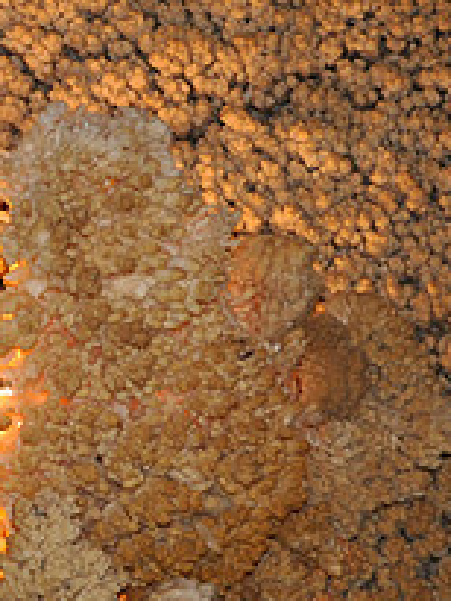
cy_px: 224
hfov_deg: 12.2
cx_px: -302
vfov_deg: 17.2
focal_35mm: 114
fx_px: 1978
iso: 800
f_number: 4
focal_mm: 28
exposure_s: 1/60
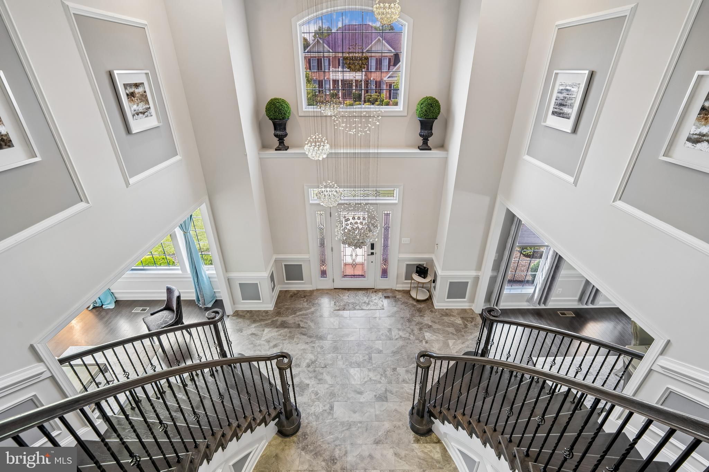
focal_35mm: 16
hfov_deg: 96.7
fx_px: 315
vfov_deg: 73.7
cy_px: 236
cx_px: 354
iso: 100
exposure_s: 1/2
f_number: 8
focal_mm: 16
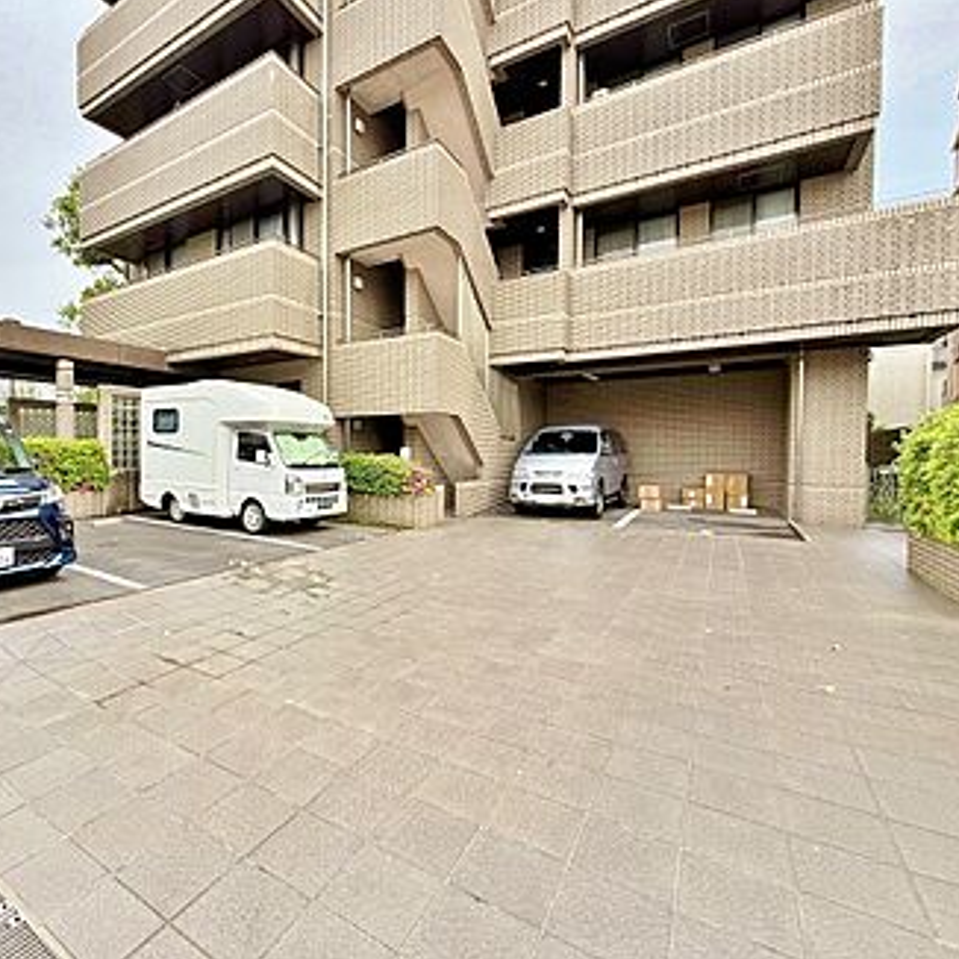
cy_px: 471
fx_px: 533
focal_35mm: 17
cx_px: 353
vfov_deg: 84.0
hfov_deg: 82.2
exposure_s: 1/482
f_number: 2.2
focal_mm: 2.22
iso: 50
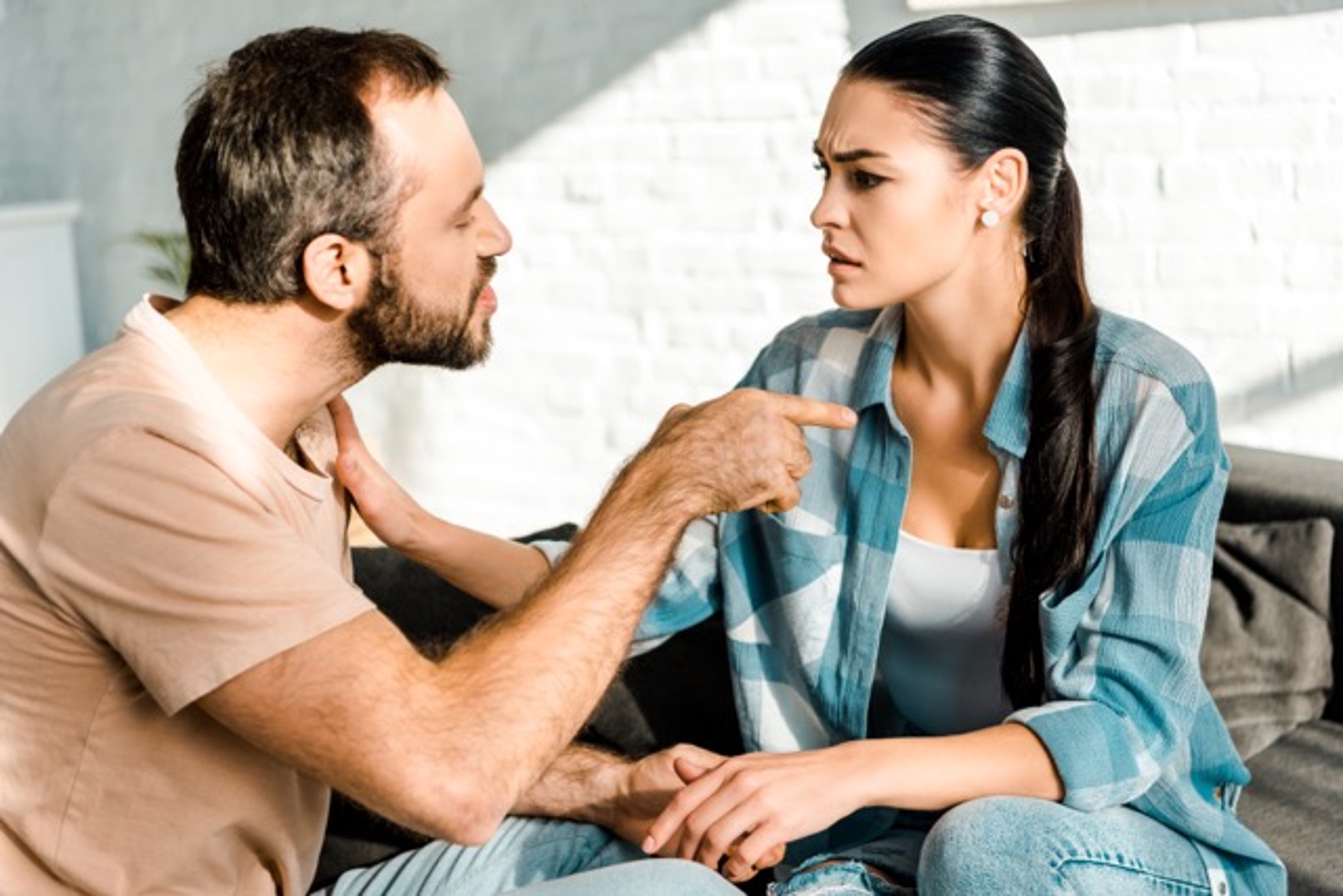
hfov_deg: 32.4
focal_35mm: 62
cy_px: 448
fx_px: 2313
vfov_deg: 21.9
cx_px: 672
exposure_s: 1/400
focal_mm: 62
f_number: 3.5
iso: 200
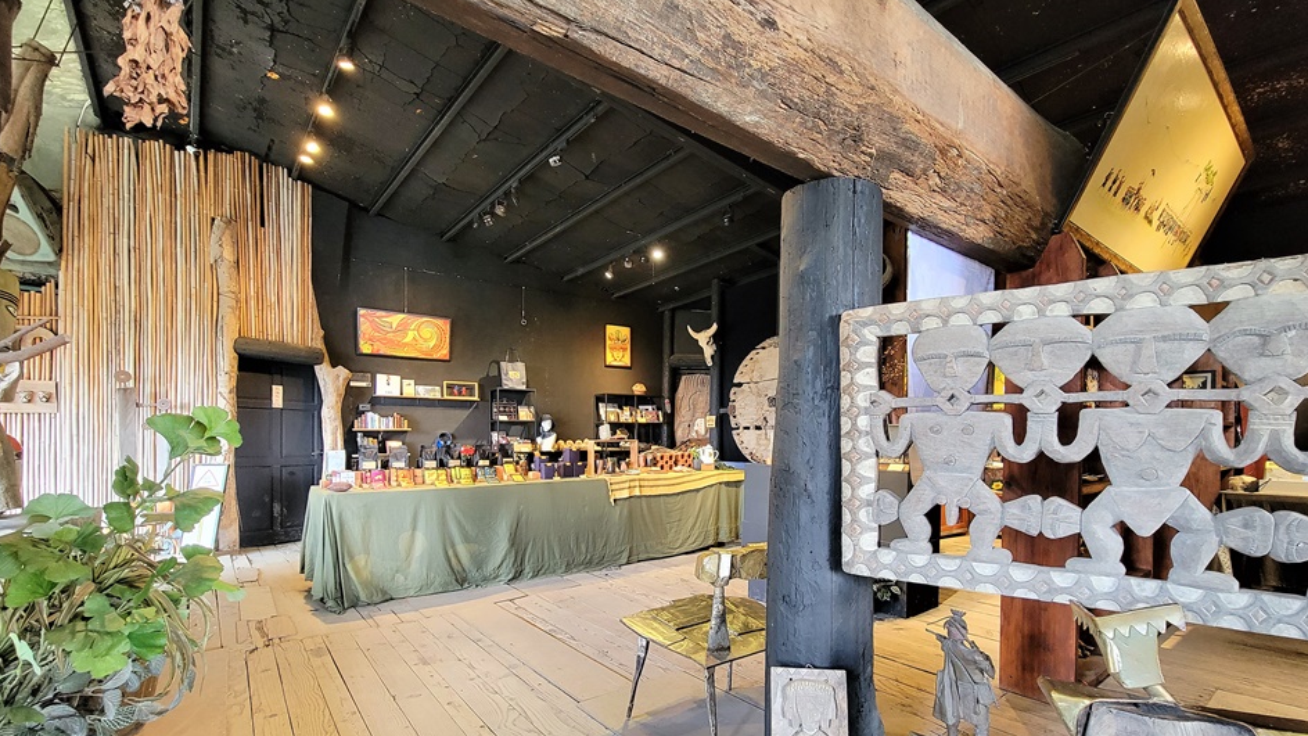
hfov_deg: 102.9
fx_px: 520
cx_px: 682
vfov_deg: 69.8
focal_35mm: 15
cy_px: 441
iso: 320
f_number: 2.2
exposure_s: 1/59
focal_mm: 2.2
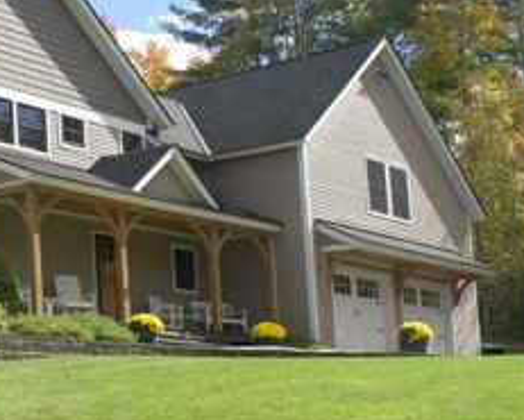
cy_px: 140
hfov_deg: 26.6
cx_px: -9
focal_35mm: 67
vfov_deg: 22.7
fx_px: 1040
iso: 100
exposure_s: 1/250
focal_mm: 22
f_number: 8
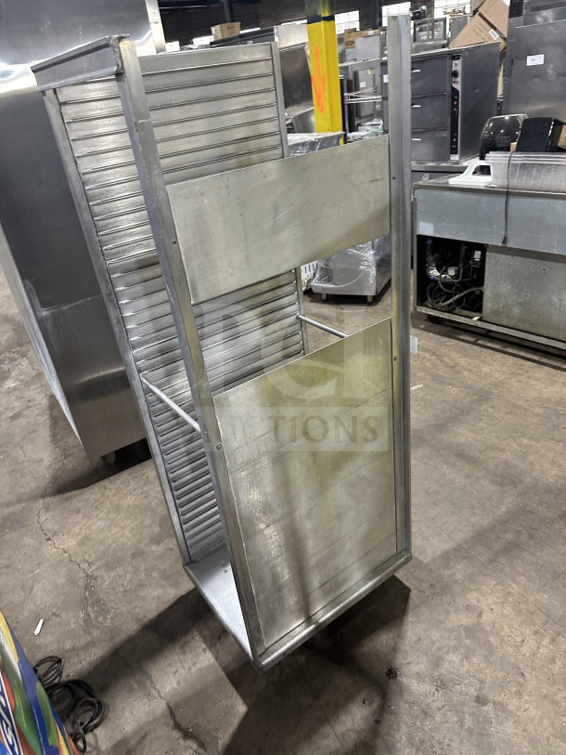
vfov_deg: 71.6
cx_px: 283
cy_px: 378
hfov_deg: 56.8
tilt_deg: -25.9
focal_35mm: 24
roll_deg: +10.0
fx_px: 523
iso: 250
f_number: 1.78
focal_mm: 6.86
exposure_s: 1/60
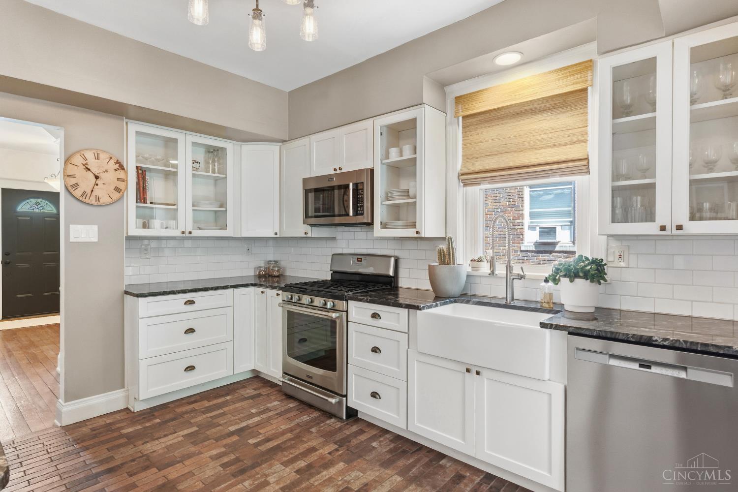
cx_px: 369
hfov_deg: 90.0
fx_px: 369
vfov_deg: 67.4
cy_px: 246
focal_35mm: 18
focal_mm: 12
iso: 400
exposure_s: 1/6
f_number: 9
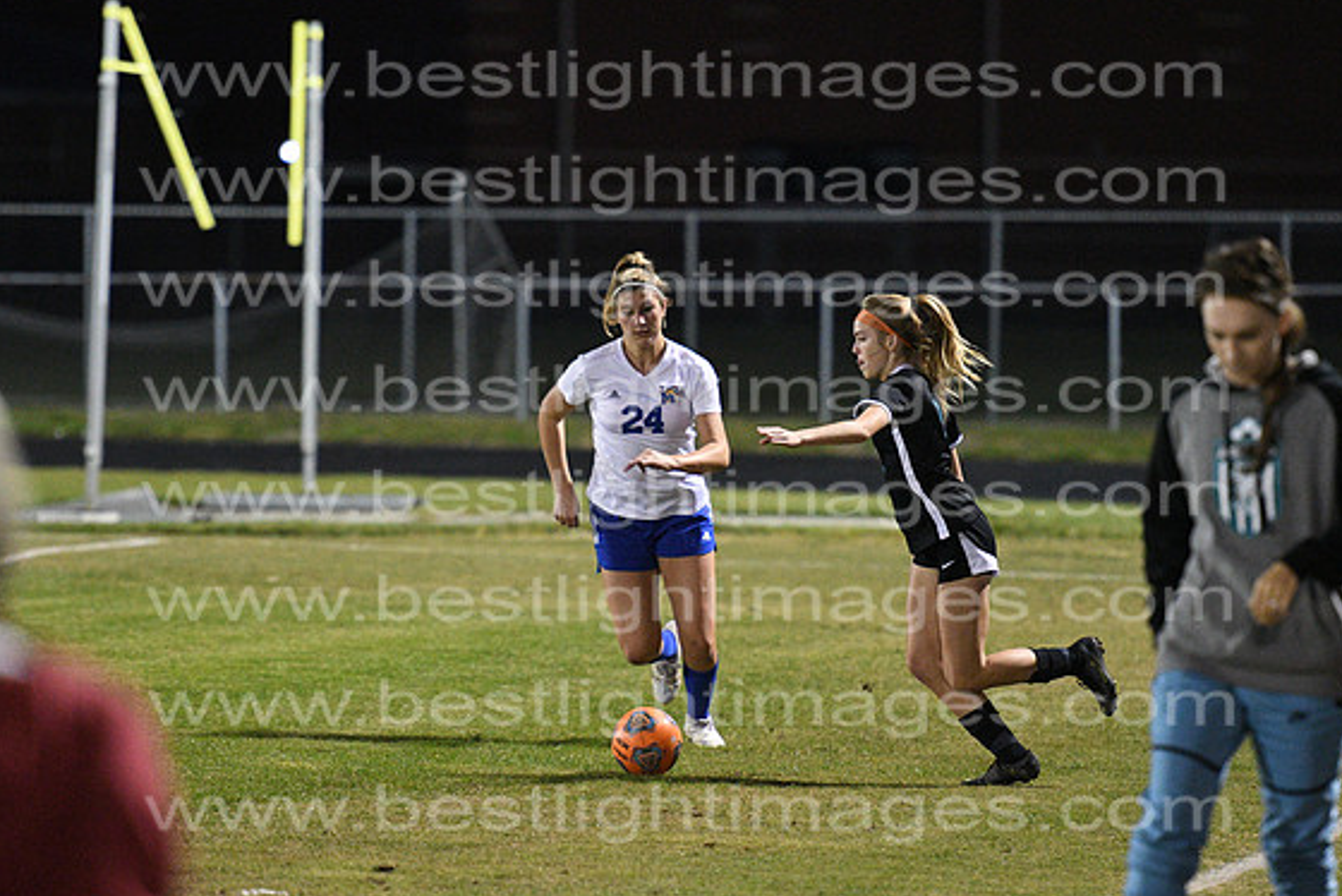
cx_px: 690
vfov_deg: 4.8
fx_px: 10723
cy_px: 447
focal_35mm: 288
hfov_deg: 7.2
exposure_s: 1/800
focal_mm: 185
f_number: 2.8
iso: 8000
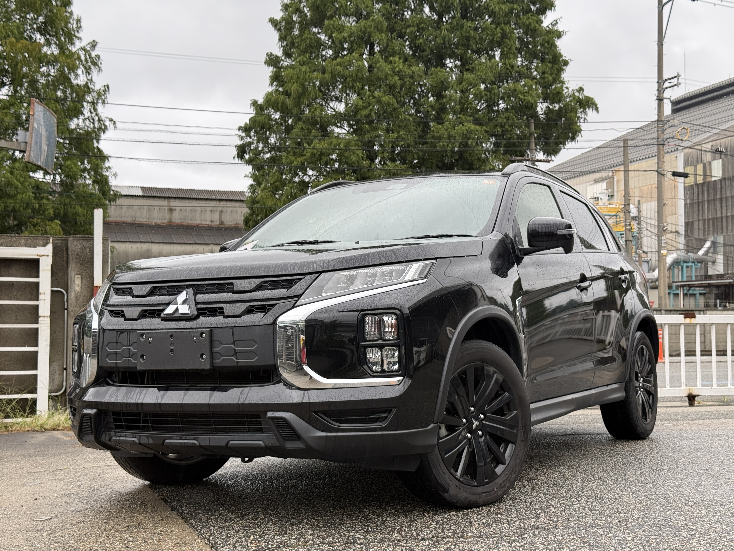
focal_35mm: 48
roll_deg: +0.6
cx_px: 367
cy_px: 276
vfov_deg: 30.3
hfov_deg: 39.7
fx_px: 1018
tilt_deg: +3.5
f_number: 1.78
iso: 50
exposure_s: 1/146
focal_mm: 6.76
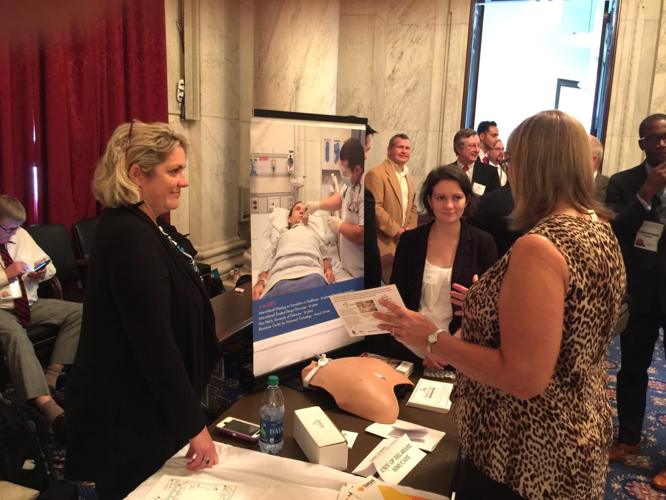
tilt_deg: -9.7
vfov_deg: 48.2
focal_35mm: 29
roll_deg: -3.2
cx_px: 333
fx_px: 558
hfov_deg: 61.7
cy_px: 250
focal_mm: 4.15
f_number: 2.2
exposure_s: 1/10
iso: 125
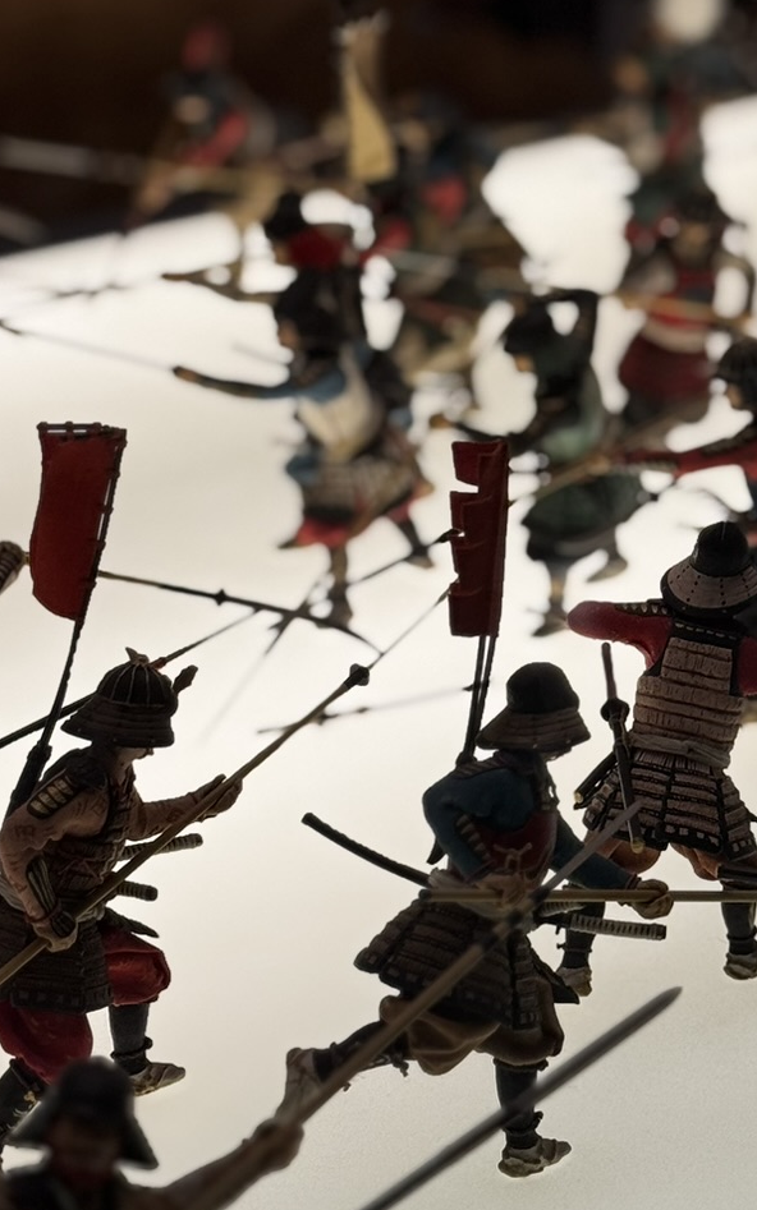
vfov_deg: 18.8
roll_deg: +0.0
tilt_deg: -18.0
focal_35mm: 110
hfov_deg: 11.8
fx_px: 3630
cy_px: 350
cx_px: 687
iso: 64
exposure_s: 1/255
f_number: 1.78
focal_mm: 6.76
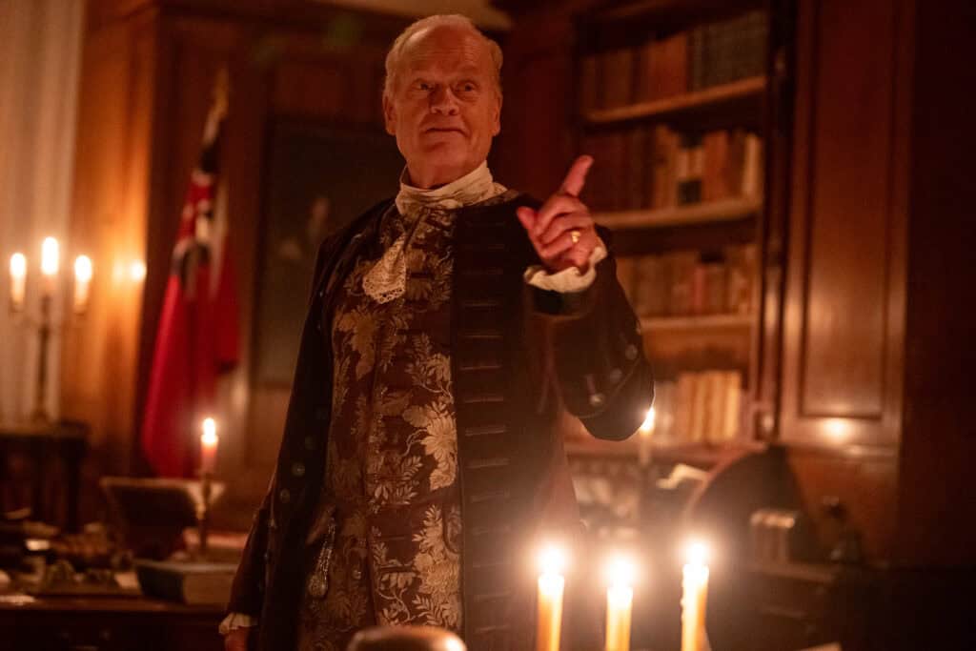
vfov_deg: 18.2
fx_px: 2033
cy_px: 326
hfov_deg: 27.0
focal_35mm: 75
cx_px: 488
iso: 6400
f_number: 1.4
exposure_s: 1/100
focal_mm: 50
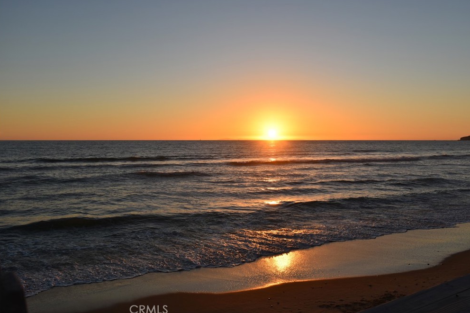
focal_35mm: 33
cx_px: 240
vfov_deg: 40.5
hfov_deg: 57.9
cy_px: 155
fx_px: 424
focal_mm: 21
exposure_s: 1/320
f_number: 9
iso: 100
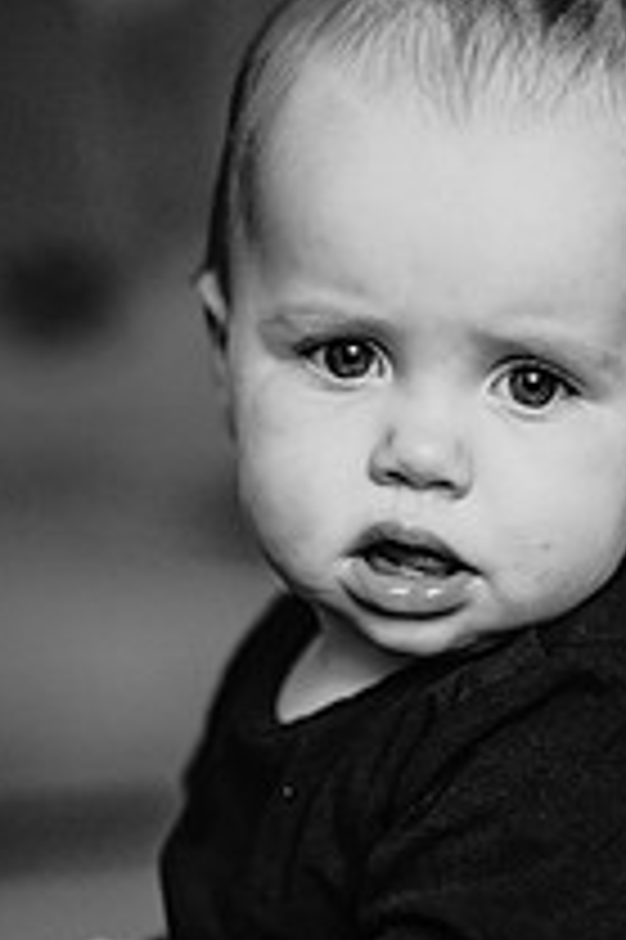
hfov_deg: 7.5
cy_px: 607
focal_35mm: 183
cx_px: 502
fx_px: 4781
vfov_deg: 11.2
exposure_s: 1/160
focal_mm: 85
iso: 280
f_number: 1.8
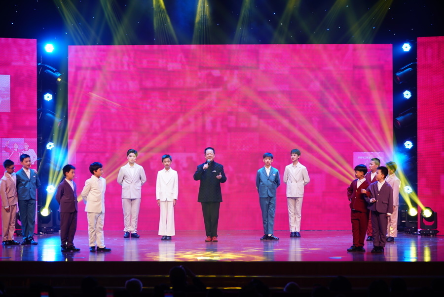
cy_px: 148
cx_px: 222
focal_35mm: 100
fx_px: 1234
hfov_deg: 20.4
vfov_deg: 13.7
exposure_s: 1/200
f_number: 3.2
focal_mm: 100
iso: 200
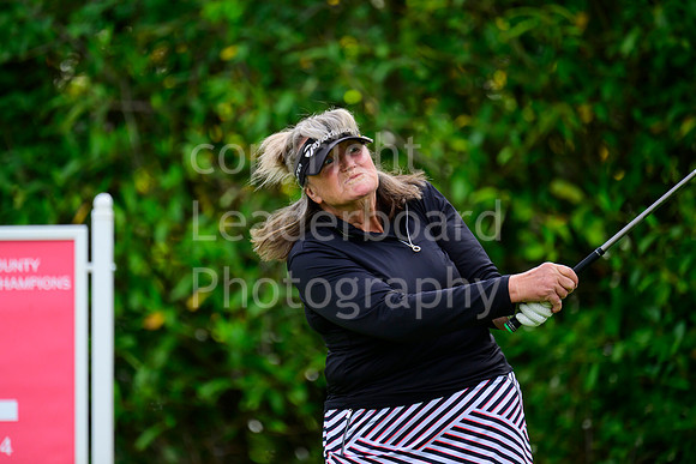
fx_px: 7735
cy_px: 232
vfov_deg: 3.4
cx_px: 348
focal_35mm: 400
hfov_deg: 5.2
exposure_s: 1/1600
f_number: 5.6
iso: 1000
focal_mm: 400
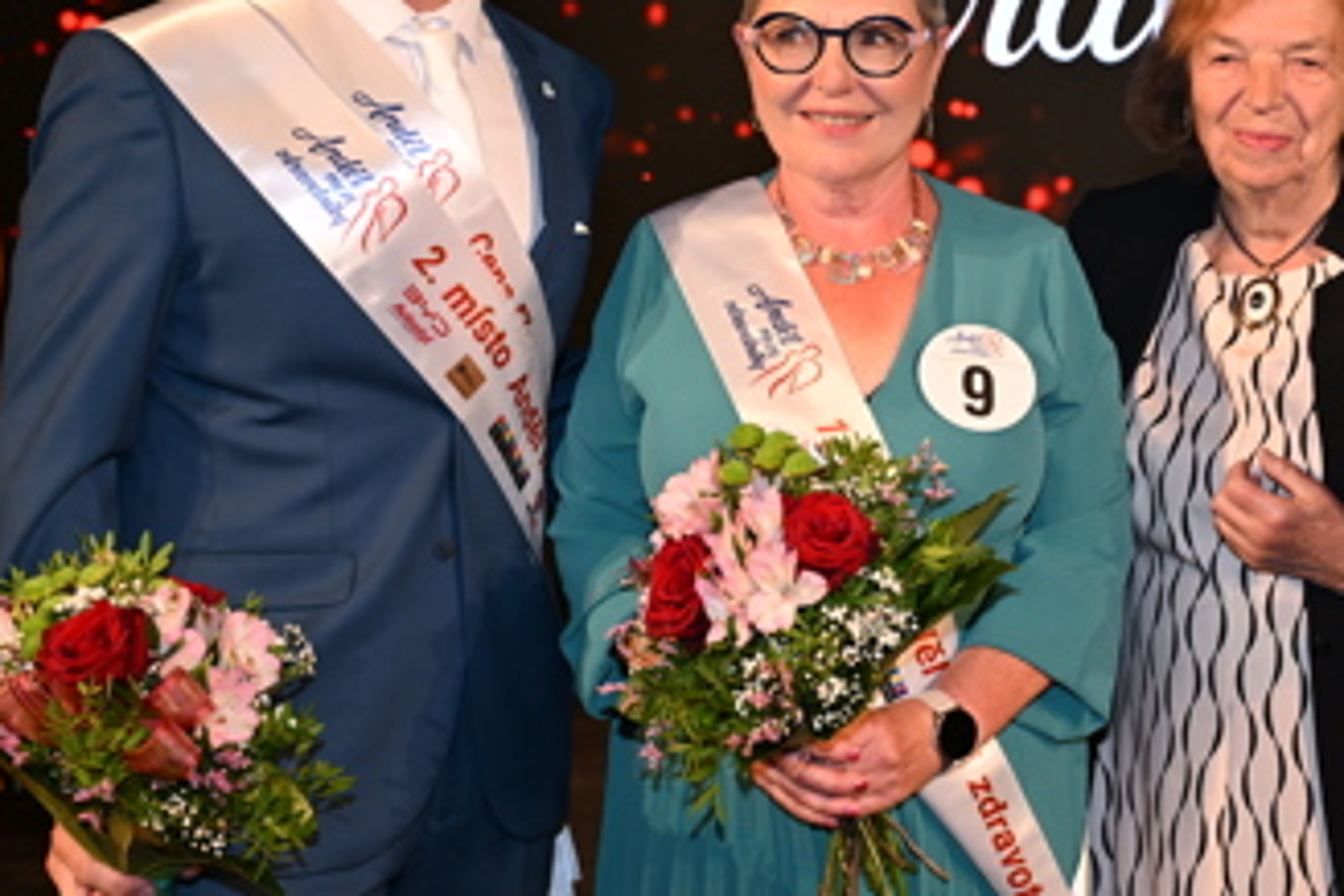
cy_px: 247
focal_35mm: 78
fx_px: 2912
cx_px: 1085
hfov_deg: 25.5
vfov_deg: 17.4
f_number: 5.6
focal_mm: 37
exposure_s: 1/200
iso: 1250
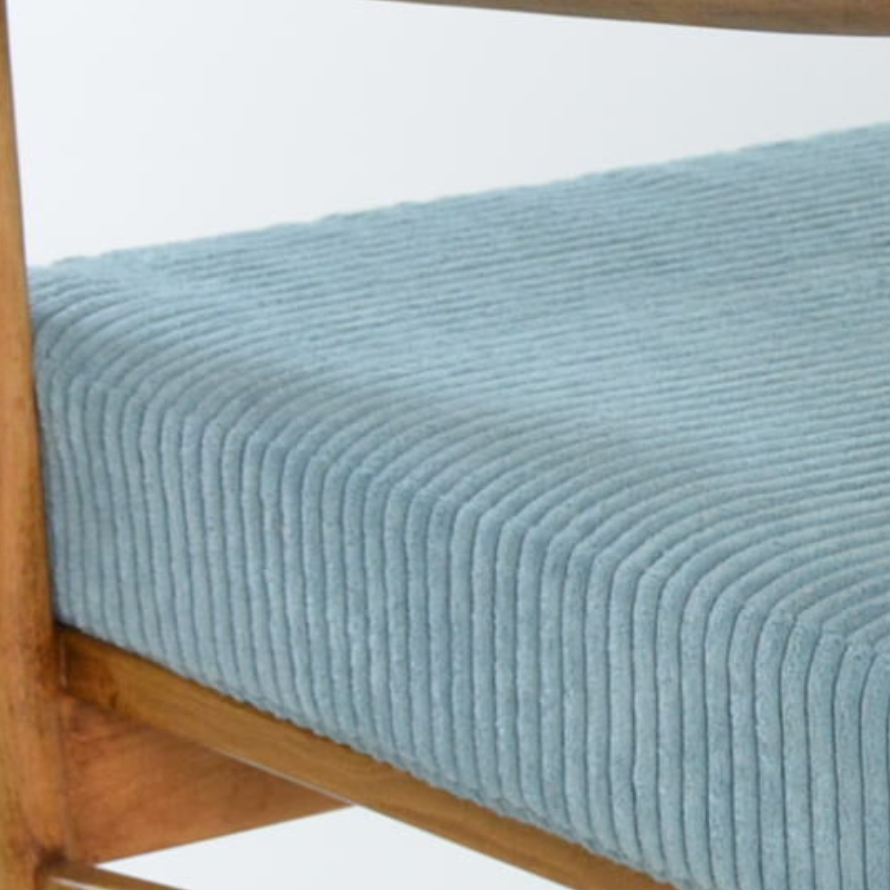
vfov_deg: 7.7
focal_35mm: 228
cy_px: 437
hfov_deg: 7.4
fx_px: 6632
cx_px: 1705
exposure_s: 1/60
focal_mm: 32
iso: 800
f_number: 5.6
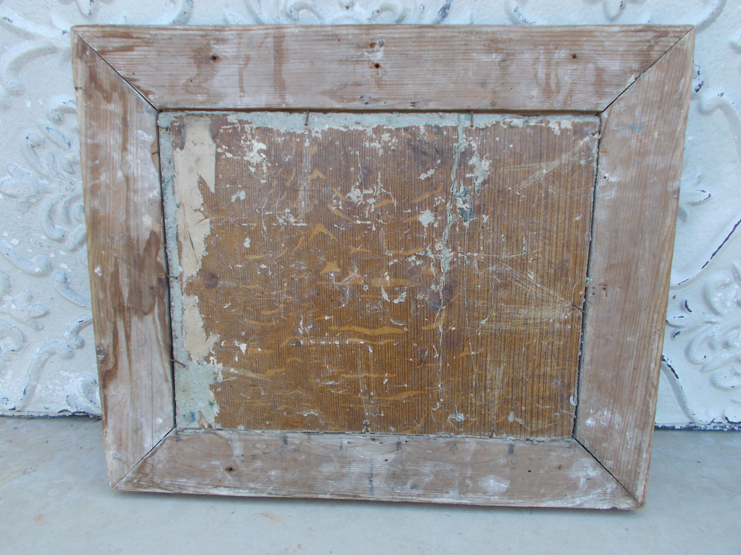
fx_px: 642
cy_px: 278
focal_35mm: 30
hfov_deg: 60.0
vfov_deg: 46.8
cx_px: 370
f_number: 3.4
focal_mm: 5.3
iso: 80
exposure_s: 1/50
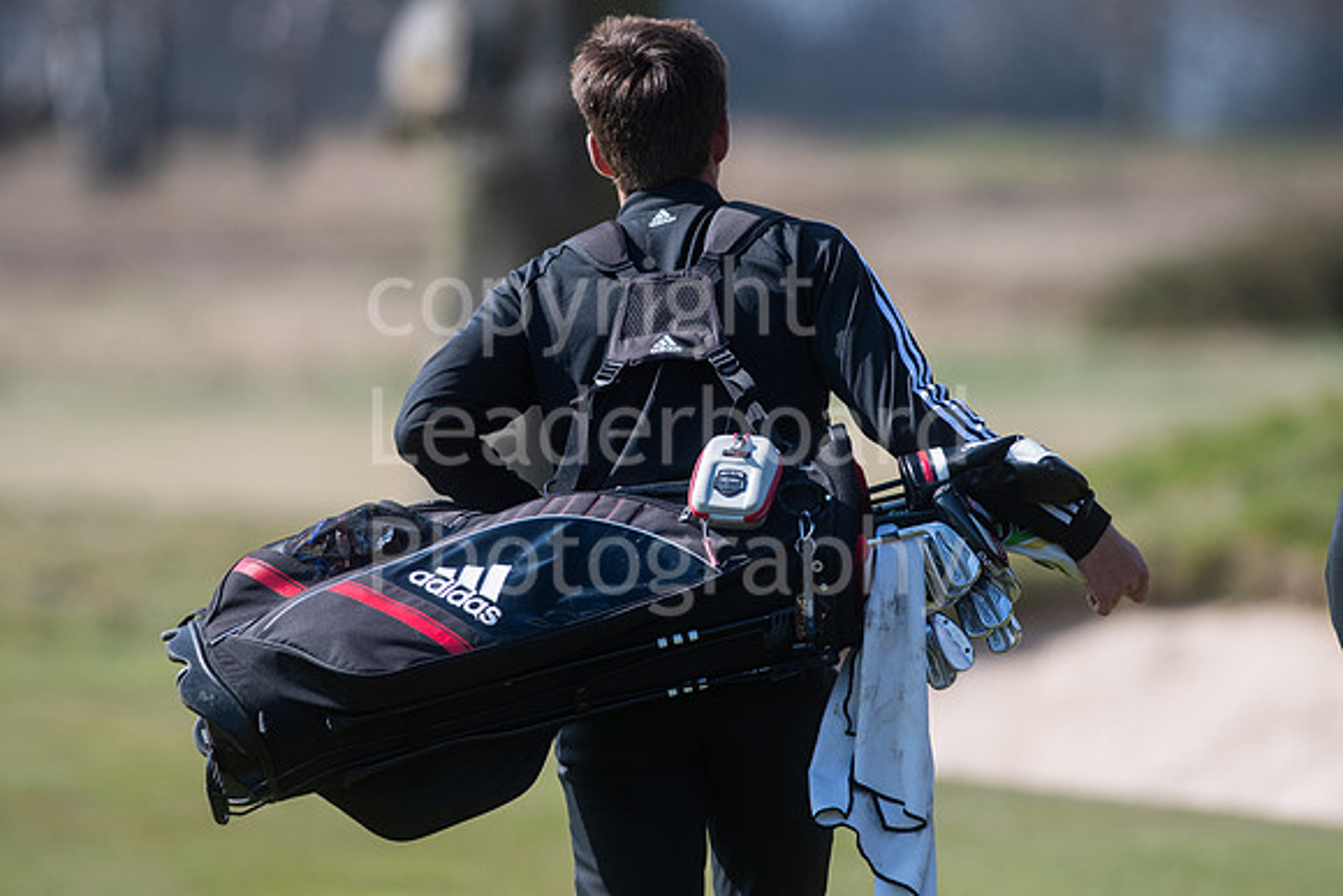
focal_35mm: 450
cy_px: 448
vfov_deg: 3.1
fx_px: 16791
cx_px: 672
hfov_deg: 4.6
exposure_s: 1/4000
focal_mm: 300
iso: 400
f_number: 4
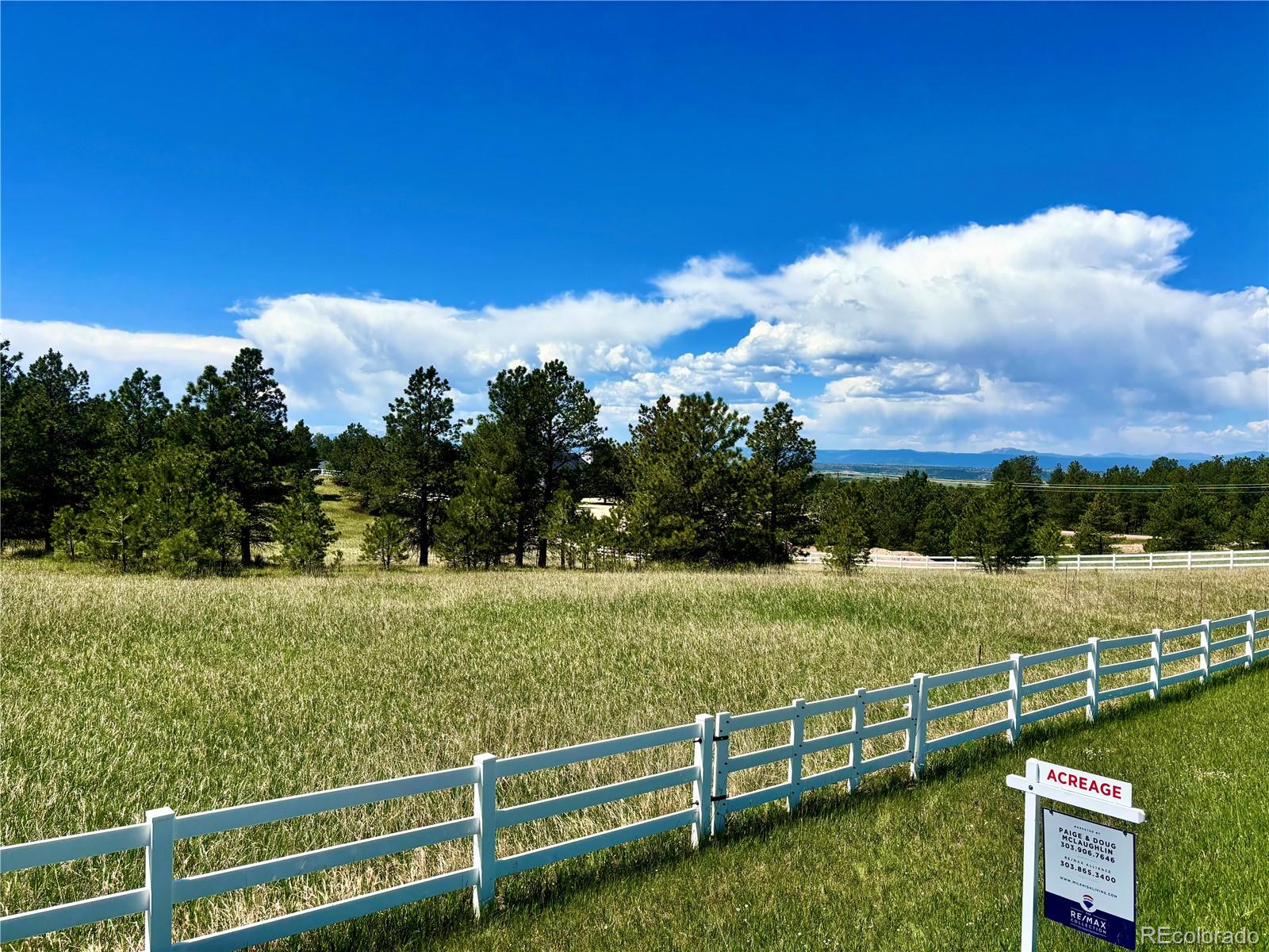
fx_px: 953
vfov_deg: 53.1
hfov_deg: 67.3
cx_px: 634
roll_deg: -0.5
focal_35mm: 26
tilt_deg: -1.2
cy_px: 476
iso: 50
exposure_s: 1/5076
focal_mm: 5.96
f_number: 1.6
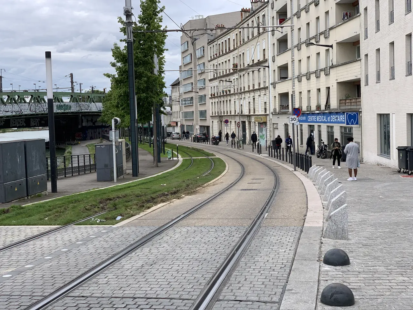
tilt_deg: -1.8
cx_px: 206
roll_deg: +3.7
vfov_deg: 28.0
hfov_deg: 36.8
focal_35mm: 52
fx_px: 620
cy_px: 155
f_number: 2.4
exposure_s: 1/922
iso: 16
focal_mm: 6
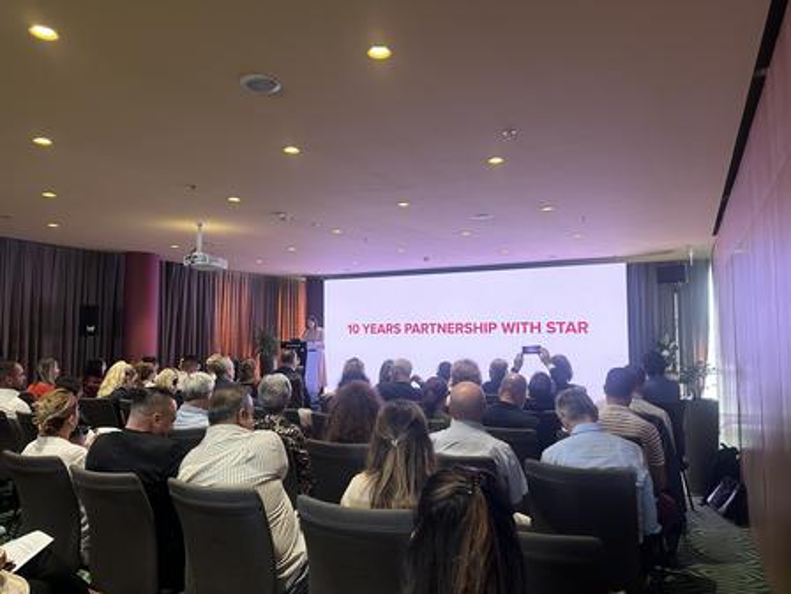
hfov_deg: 71.6
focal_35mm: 24
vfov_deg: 56.8
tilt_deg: +2.6
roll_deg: +0.4
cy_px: 297
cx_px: 396
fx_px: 548
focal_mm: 6.86
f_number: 1.78
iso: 200
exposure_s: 1/68
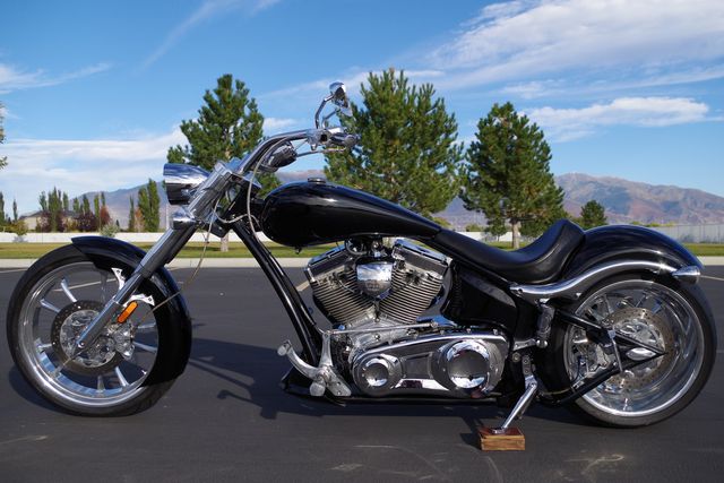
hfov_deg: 53.1
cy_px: 242
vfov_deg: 36.9
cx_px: 362
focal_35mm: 36
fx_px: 724
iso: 100
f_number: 7.1
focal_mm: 24.38
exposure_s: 1/320
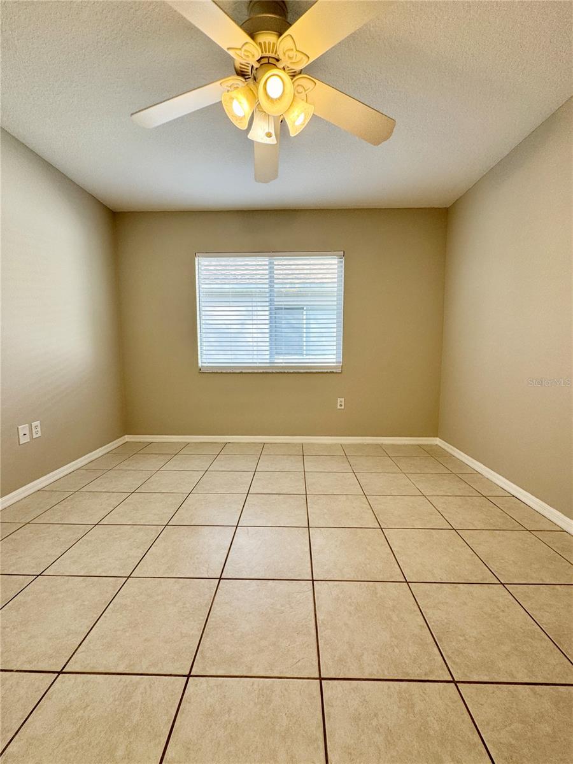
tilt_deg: -6.2
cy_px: 382
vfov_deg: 102.1
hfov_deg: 85.7
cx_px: 286
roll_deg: -0.9
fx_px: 309
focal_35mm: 14
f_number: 2.2
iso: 50
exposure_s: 1/120
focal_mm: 2.22
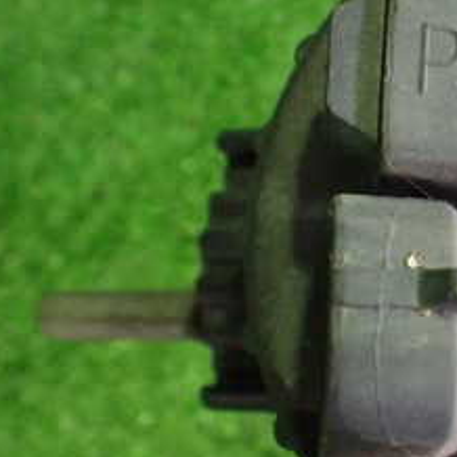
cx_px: 604
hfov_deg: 21.3
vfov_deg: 23.7
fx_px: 1090
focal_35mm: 73
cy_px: 252
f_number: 2.3
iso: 1000
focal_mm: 5.4
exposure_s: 1/30
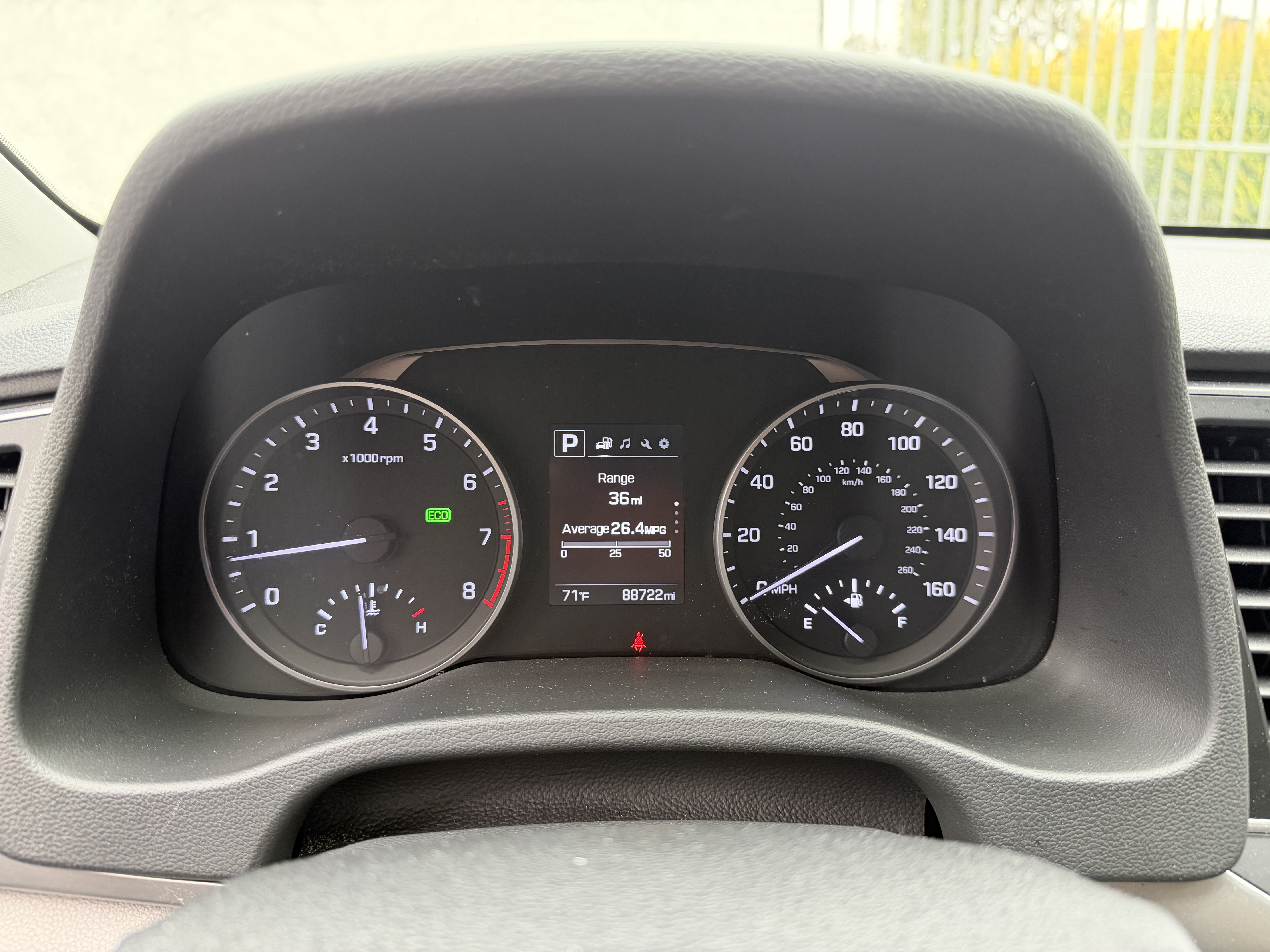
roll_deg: +2.2
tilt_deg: -15.9
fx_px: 881
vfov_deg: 56.8
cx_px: 635
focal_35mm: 24
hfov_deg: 71.6
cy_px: 476
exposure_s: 1/60
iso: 500
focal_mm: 6.76
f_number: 1.78
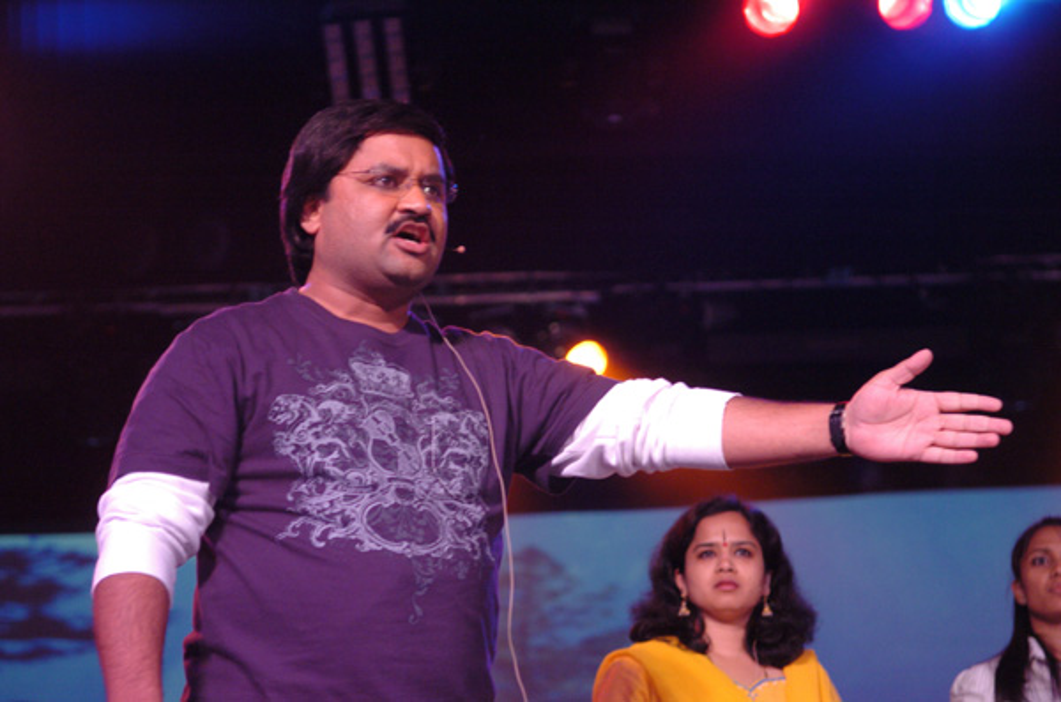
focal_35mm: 82
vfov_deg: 16.5
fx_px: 2426
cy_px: 351
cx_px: 530
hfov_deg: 24.7
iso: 800
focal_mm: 55
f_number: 2.8
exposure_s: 1/100
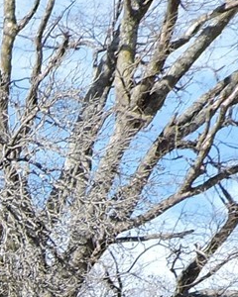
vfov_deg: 11.4
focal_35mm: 160
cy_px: 479
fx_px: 1409
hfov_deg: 9.1
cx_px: -247
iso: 100
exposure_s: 1/800
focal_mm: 4.3
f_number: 3
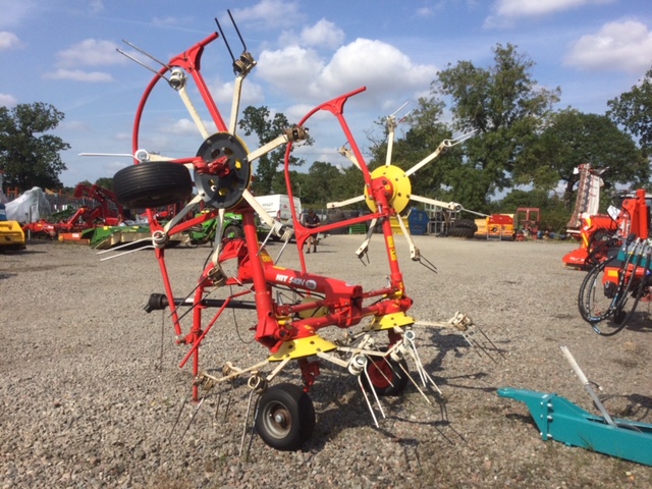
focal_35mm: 31
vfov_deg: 45.4
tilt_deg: -1.6
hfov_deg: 58.4
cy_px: 244
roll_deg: -2.4
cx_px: 326
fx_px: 584
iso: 25
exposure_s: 1/1431
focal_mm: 3.3
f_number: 2.4
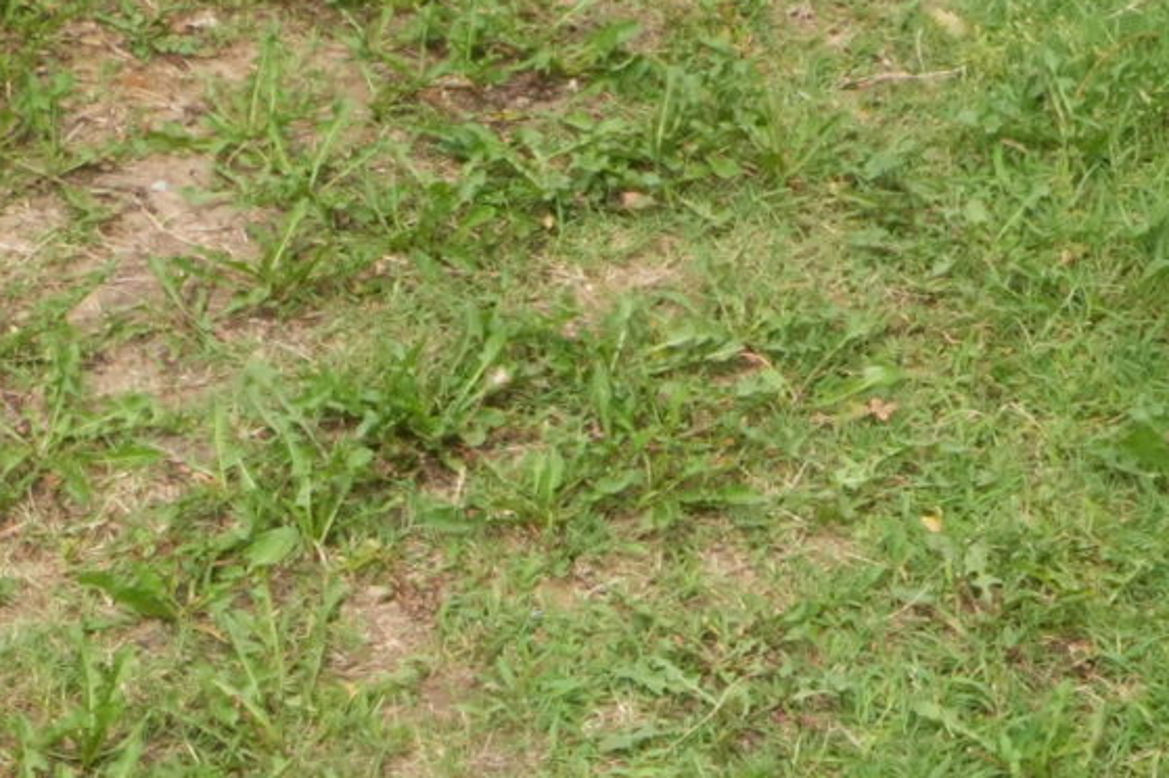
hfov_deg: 18.5
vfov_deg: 11.3
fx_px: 3570
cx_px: 885
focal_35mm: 110
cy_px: 1559
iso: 500
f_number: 16
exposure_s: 1/60
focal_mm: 16
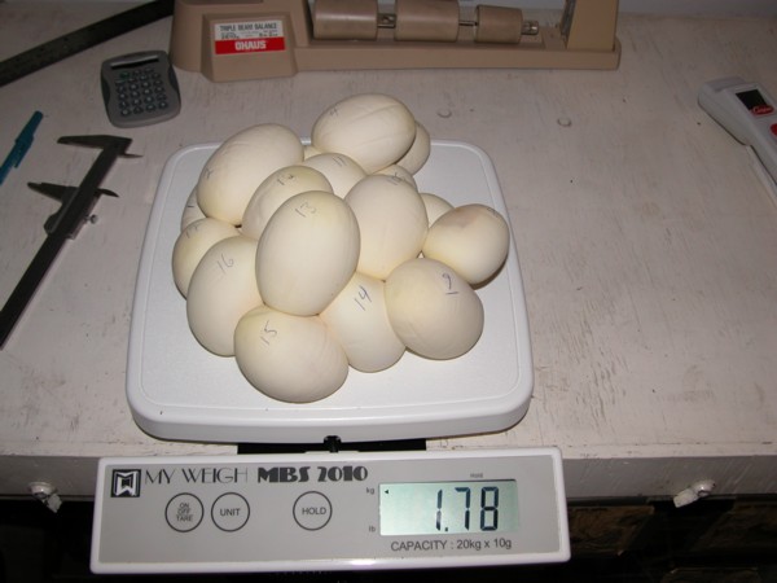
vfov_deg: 39.7
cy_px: 292
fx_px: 808
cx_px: 388
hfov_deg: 51.4
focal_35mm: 36
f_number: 2.8
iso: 100
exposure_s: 1/60
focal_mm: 9.2
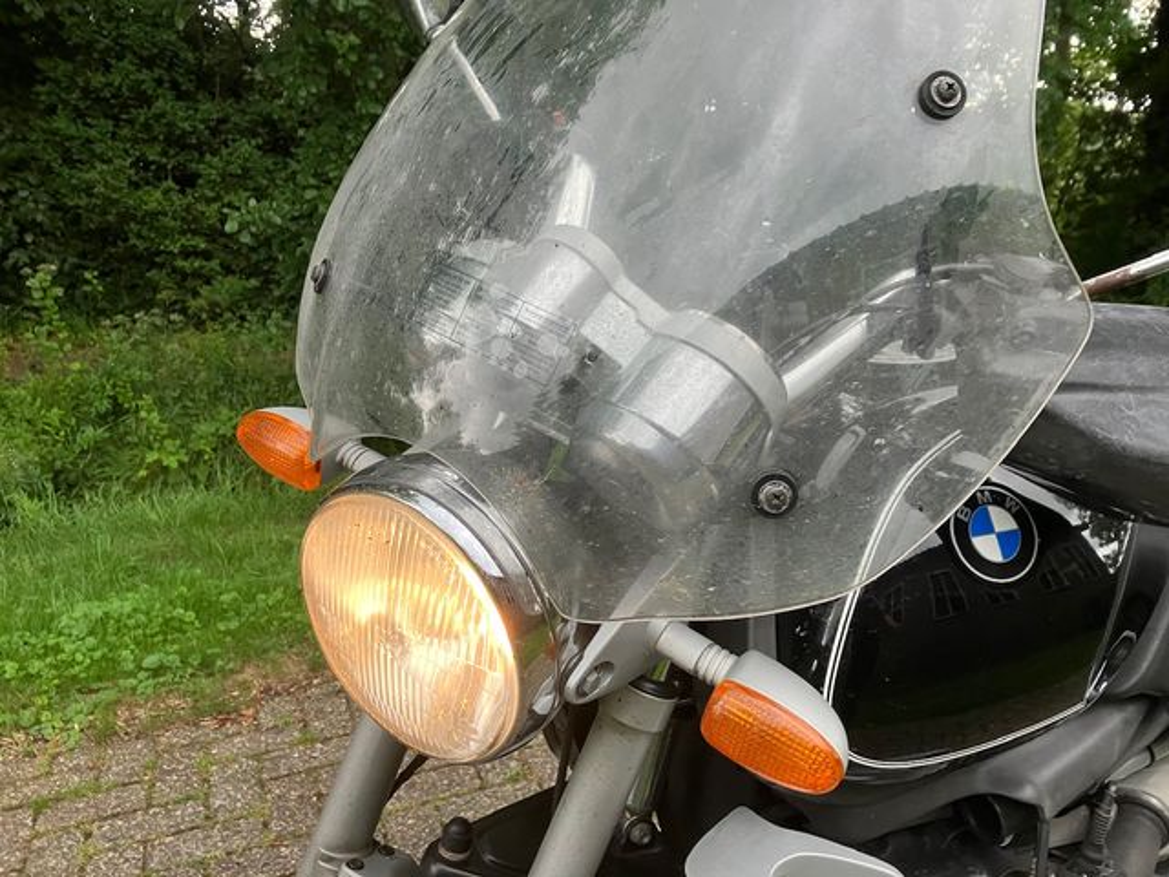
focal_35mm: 28
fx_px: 946
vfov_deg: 49.7
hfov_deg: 63.4
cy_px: 438
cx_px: 584
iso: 80
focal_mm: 3.99
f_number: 1.8
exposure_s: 1/87
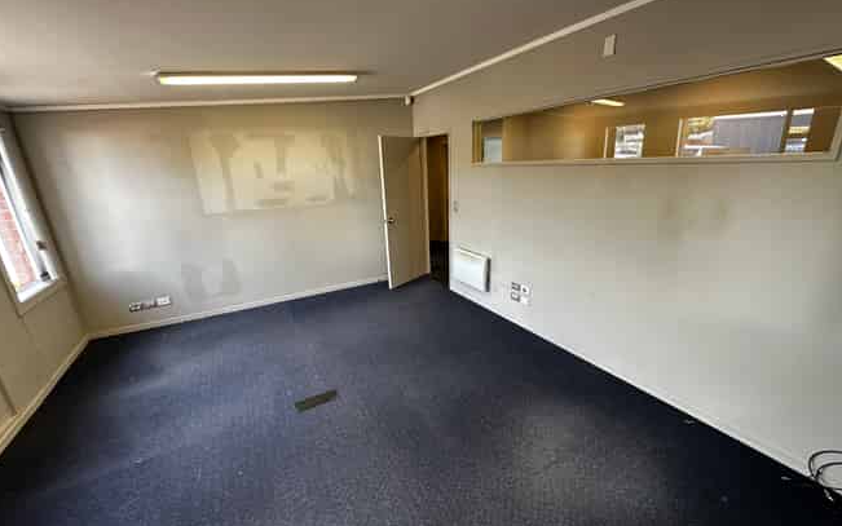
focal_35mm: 15
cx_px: 420
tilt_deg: -17.1
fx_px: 344
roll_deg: +1.2
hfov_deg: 101.5
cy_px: 269
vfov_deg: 74.8
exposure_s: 1/100
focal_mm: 2.22
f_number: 2.2
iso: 160
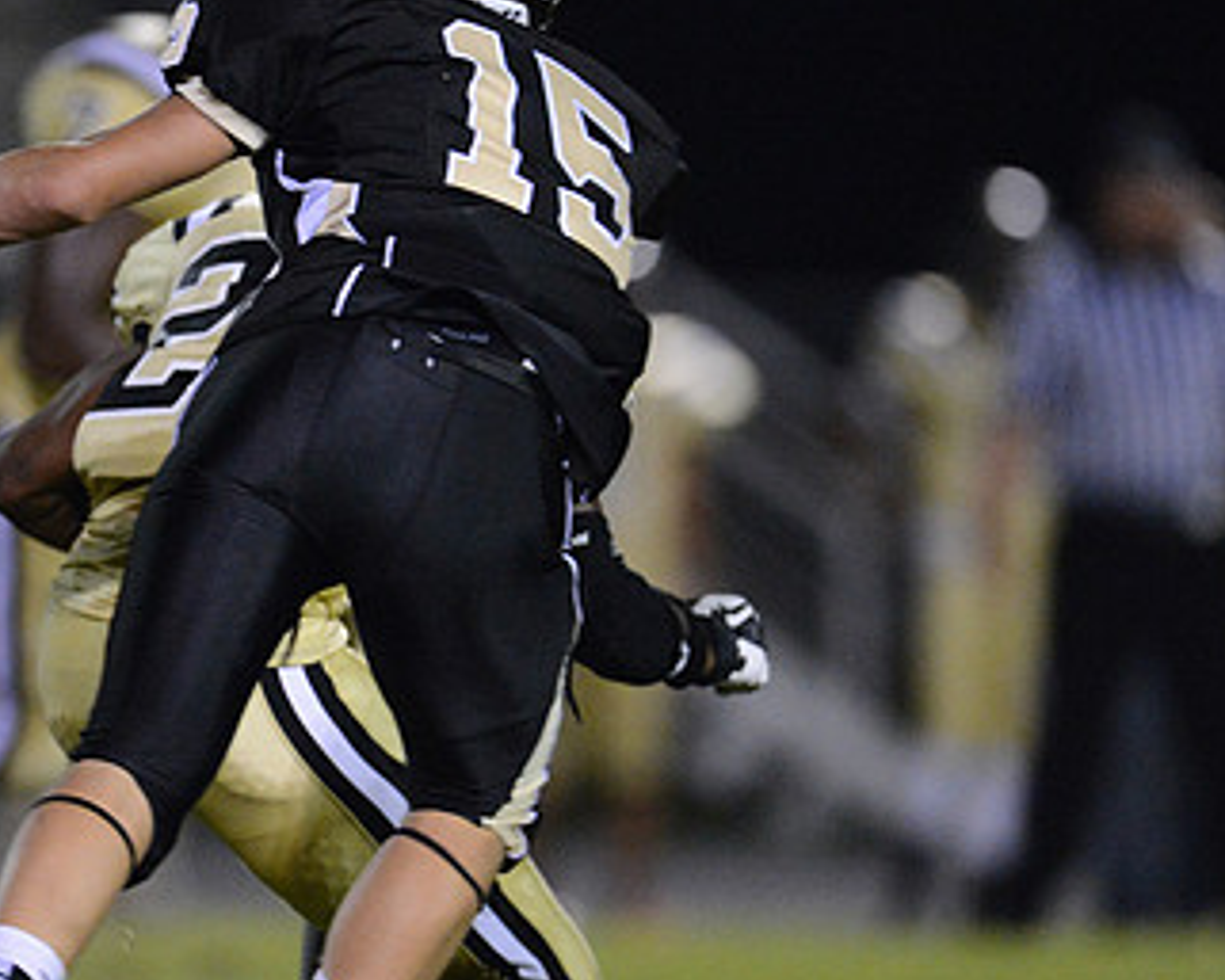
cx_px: 393
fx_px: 24625
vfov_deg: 2.3
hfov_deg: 2.8
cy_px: 452
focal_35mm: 679
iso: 12800
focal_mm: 400
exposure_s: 1/640
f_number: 2.8
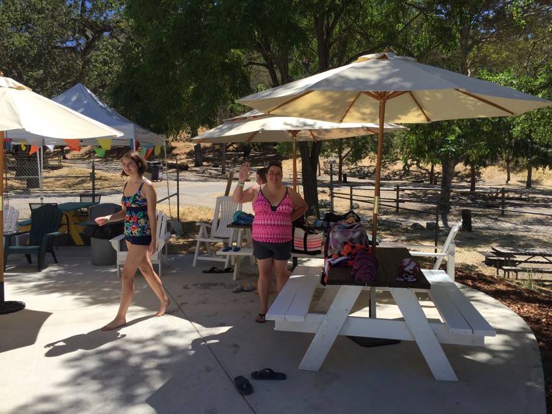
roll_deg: +0.3
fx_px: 463
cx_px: 276
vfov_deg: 48.2
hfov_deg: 61.6
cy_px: 207
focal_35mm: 29
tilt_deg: -2.1
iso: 32
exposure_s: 1/1464
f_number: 2.2
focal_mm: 4.15
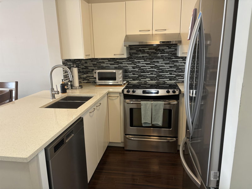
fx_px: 189
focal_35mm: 26
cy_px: 94
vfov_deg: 53.1
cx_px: 126
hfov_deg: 67.3
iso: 160
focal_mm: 5.96
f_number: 1.6
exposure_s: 1/60
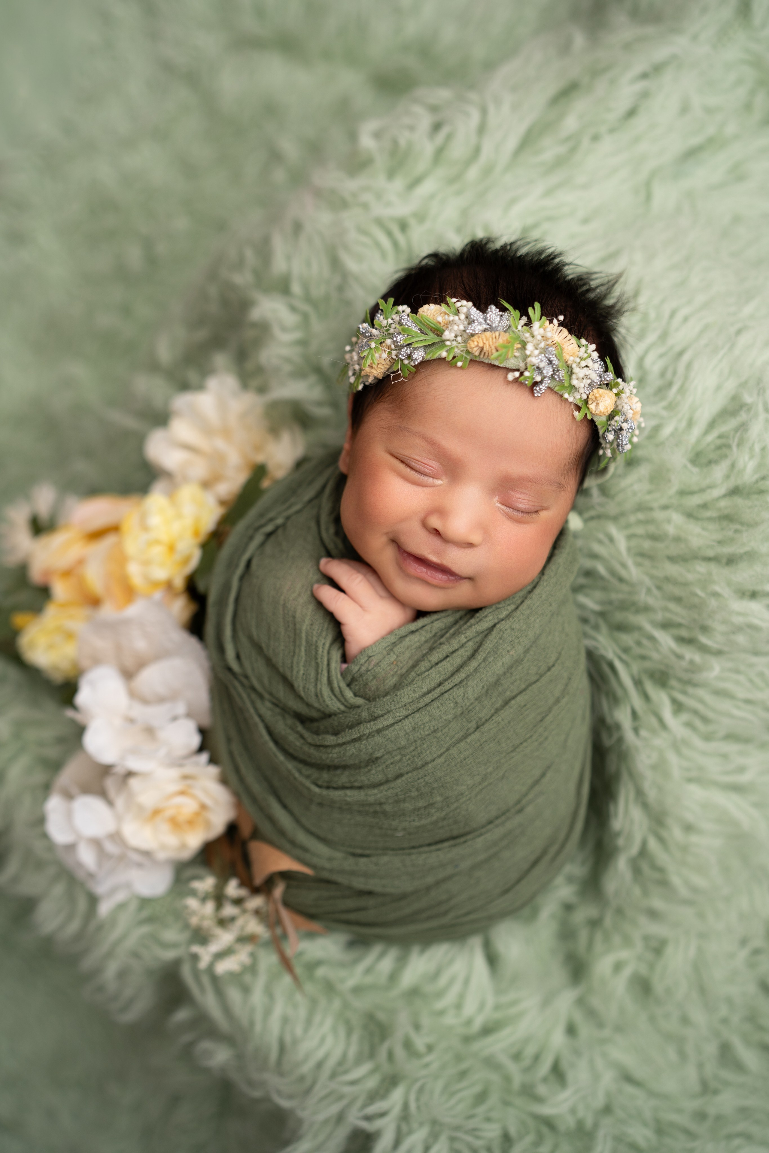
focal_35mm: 35
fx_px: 1121
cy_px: 576
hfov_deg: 37.9
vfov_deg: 54.4
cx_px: 384
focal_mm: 35
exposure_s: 1/200
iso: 100
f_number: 2.2
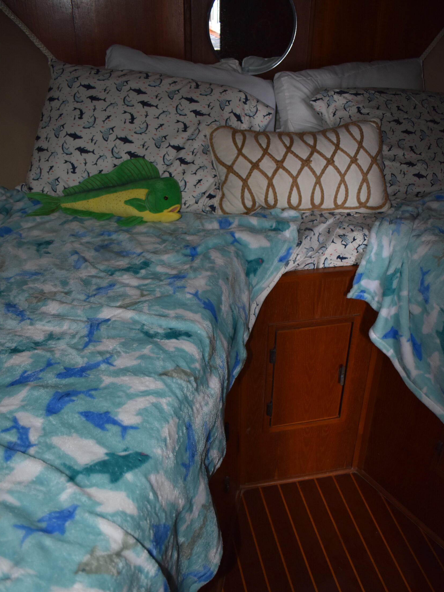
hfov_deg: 46.8
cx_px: 225
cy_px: 336
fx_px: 513
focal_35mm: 30
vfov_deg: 59.7
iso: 720
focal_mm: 18
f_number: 3.5
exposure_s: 1/60
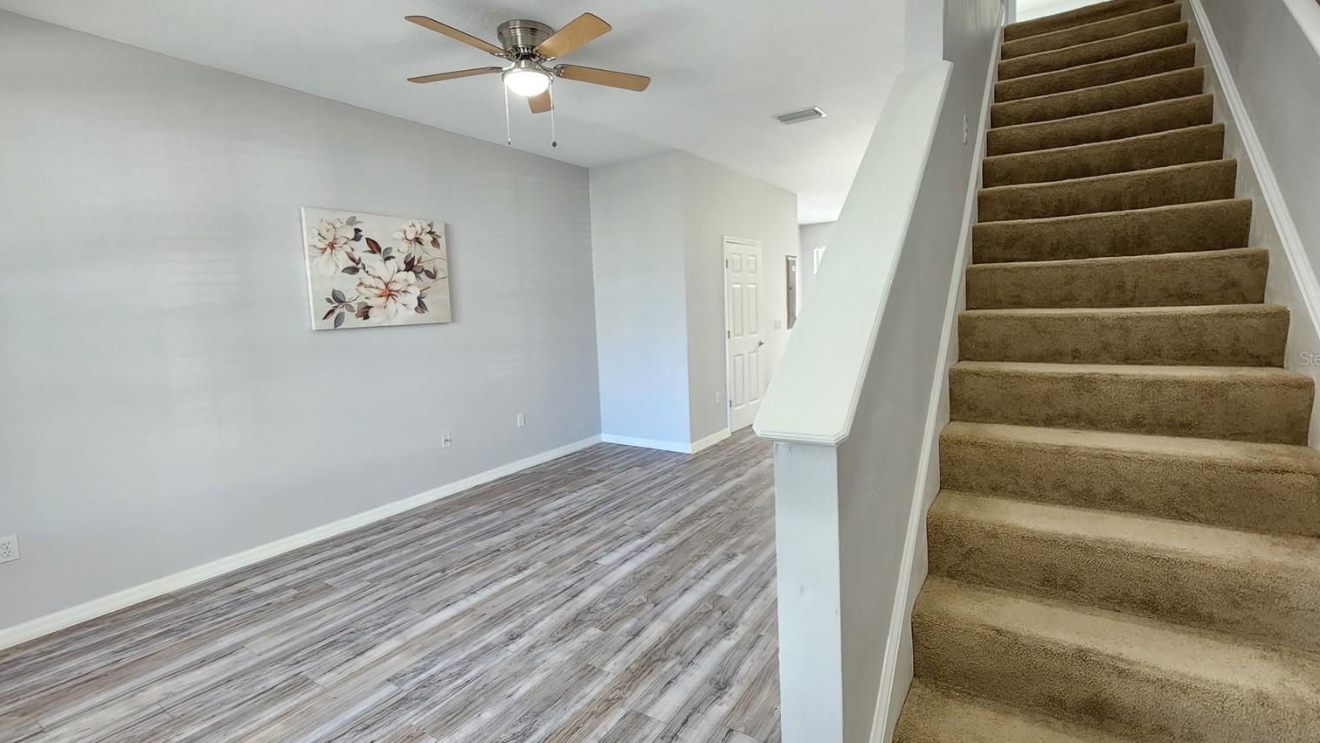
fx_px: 525
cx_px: 683
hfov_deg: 103.0
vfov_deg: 70.5
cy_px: 358
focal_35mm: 15
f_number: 2.2
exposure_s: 1/30
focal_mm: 2.2
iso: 400
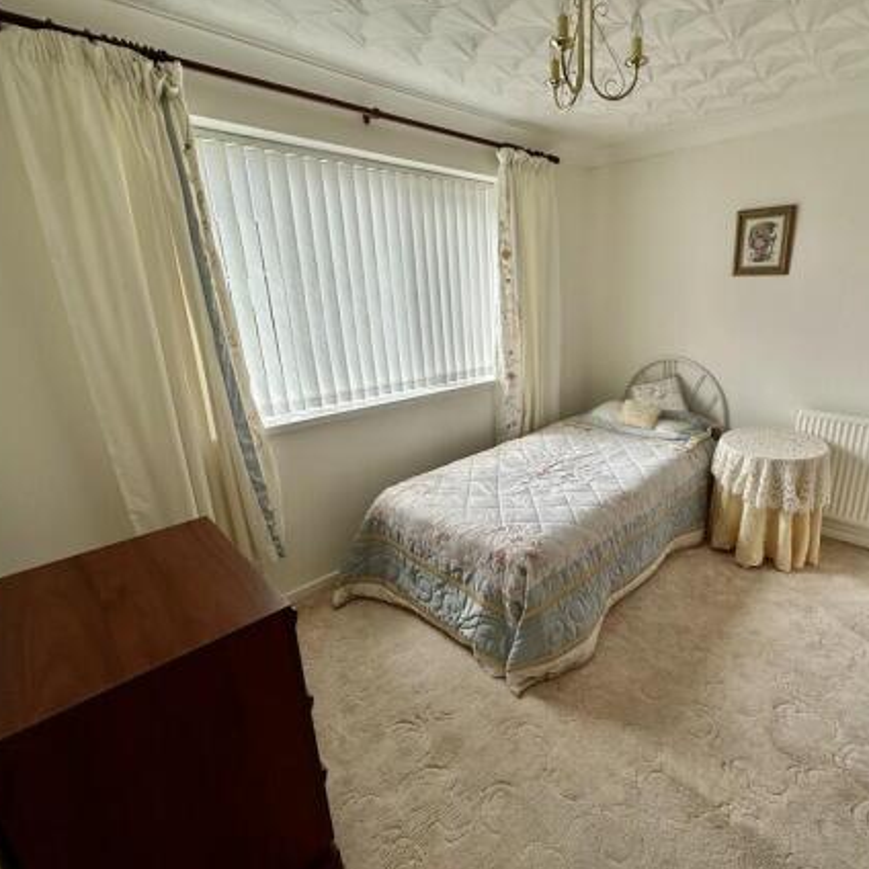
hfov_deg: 82.6
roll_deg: +1.3
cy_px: 431
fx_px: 483
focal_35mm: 17
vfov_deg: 84.0
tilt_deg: -17.0
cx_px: 534
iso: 40
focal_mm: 2.22
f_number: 2.2
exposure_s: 1/259
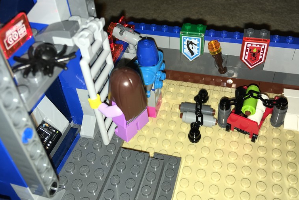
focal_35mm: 36
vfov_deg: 36.9
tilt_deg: -42.7
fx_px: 299
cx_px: 158
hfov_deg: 53.1
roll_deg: +4.4
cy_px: 90
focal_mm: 4.15
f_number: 2.2
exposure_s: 1/90
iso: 25
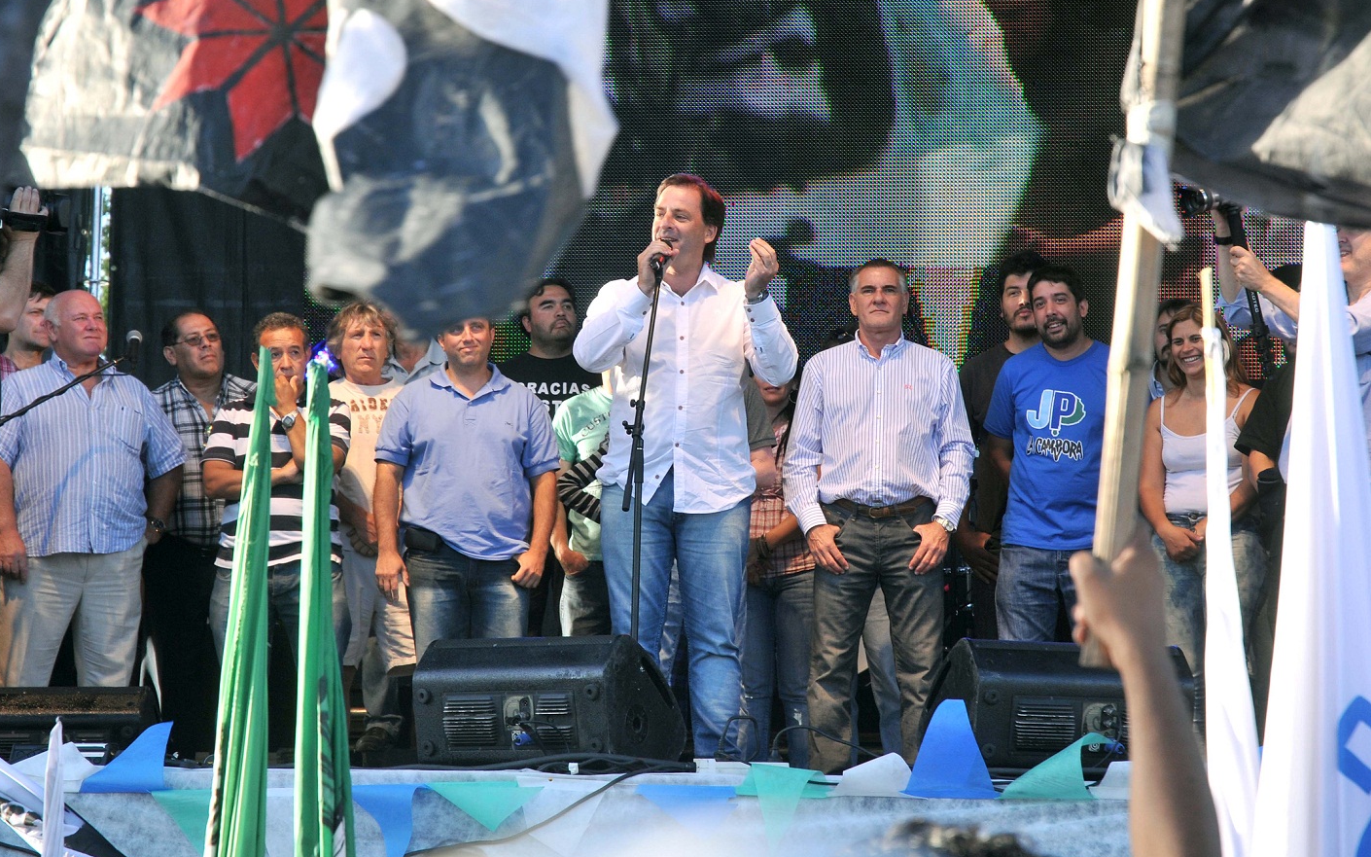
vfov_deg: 14.2
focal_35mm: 92
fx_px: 3437
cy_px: 419
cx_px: 684
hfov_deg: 22.6
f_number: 5.6
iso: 250
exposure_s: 1/250
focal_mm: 60
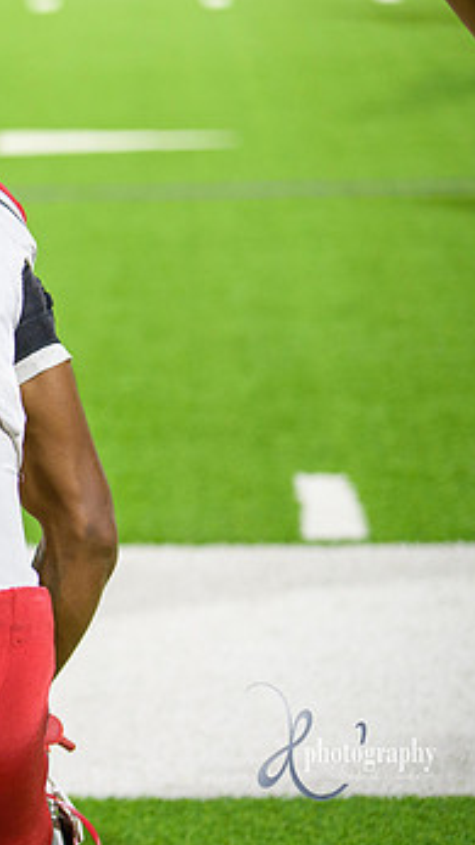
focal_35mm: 184
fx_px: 4123
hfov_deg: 6.5
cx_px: -200
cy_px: 391
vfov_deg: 11.7
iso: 1250
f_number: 2.8
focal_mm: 105
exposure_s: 1/250
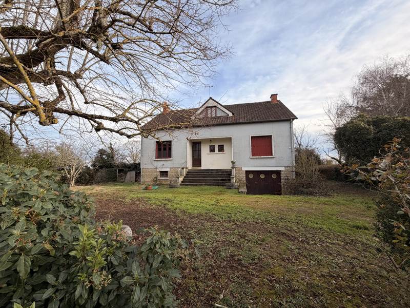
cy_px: 154
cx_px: 205
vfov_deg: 85.7
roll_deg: +1.7
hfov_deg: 102.1
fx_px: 166
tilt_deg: +5.5
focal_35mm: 14
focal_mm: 2.22
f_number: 2.2
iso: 40
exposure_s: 1/559
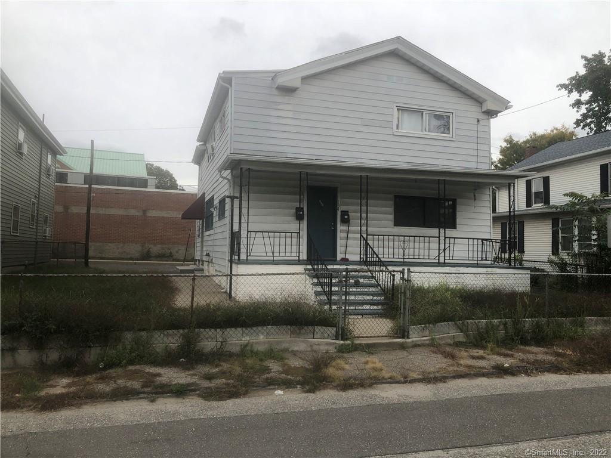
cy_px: 229
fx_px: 494
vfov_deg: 49.7
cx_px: 306
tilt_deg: +4.4
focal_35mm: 28
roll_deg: -2.1
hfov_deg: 63.4
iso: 20
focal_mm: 3.99
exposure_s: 1/305
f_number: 1.8
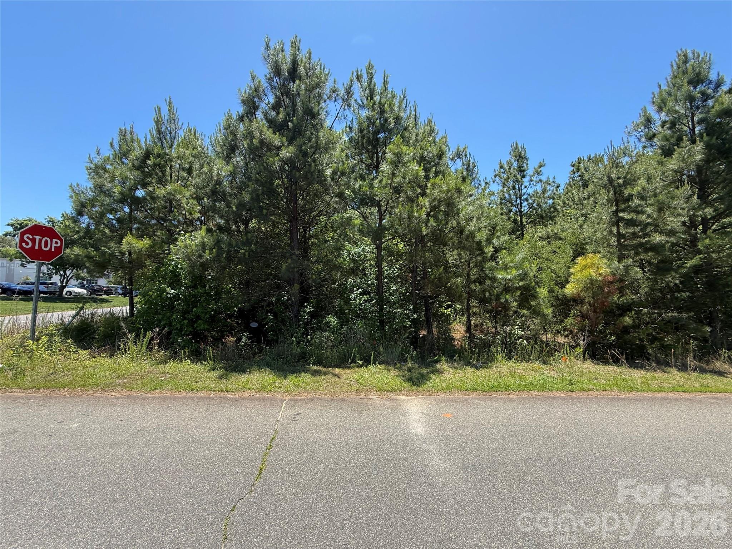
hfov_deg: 102.1
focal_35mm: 14
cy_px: 274
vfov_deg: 85.7
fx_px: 296
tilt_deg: +5.1
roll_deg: +0.2
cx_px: 366
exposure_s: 1/579
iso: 64
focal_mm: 2.22
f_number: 2.2
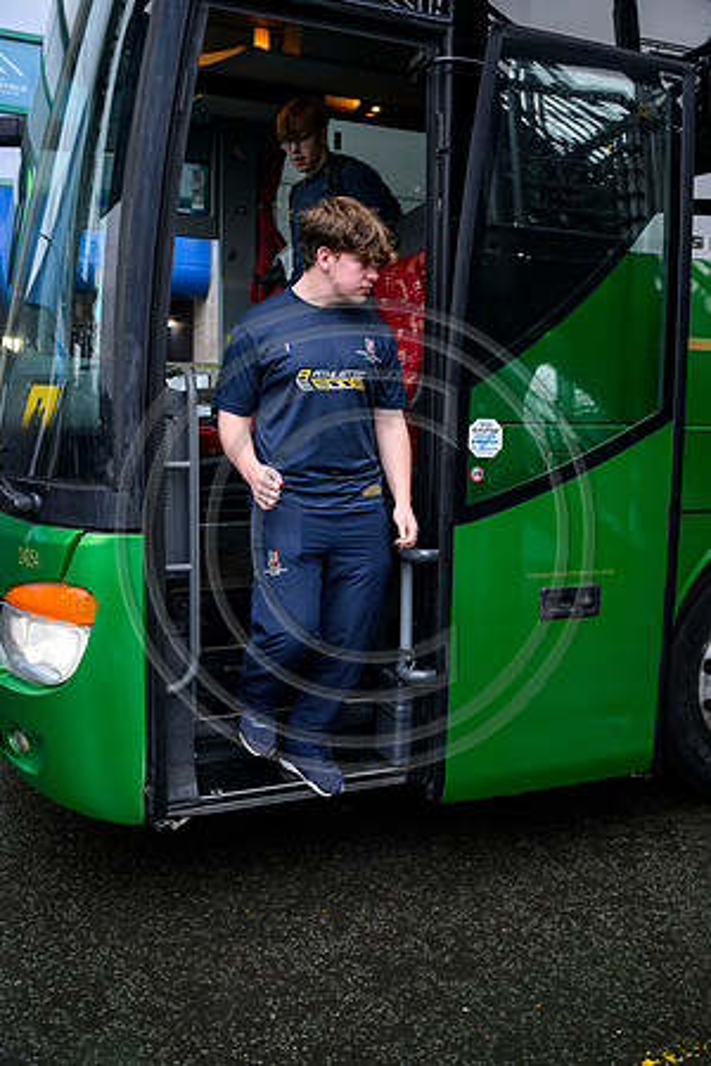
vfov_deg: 58.7
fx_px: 948
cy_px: 533
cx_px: 356
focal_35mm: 32
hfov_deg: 41.1
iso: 3200
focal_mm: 32
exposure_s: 1/800
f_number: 3.5
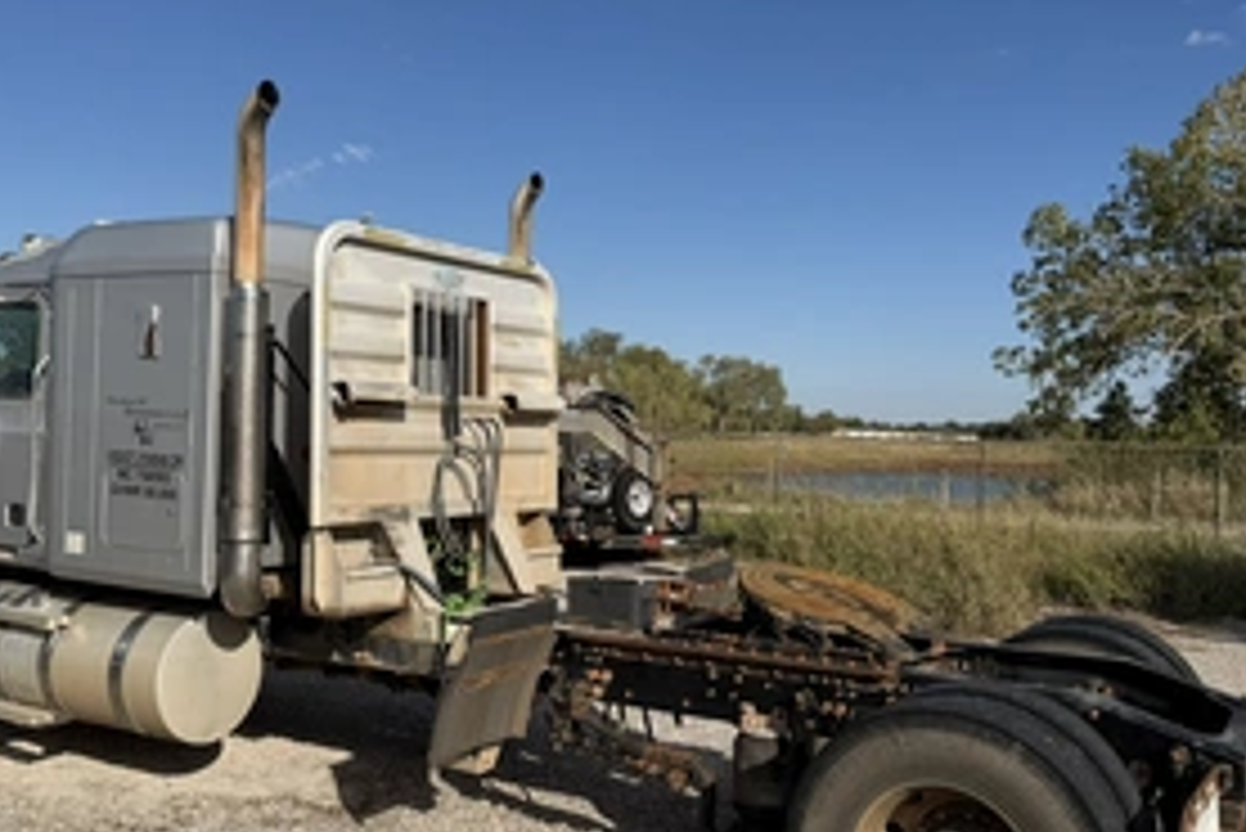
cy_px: 436
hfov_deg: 53.0
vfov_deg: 36.9
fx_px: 1247
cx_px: 562
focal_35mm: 36
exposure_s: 1/6711
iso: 80
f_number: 1.78
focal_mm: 6.76
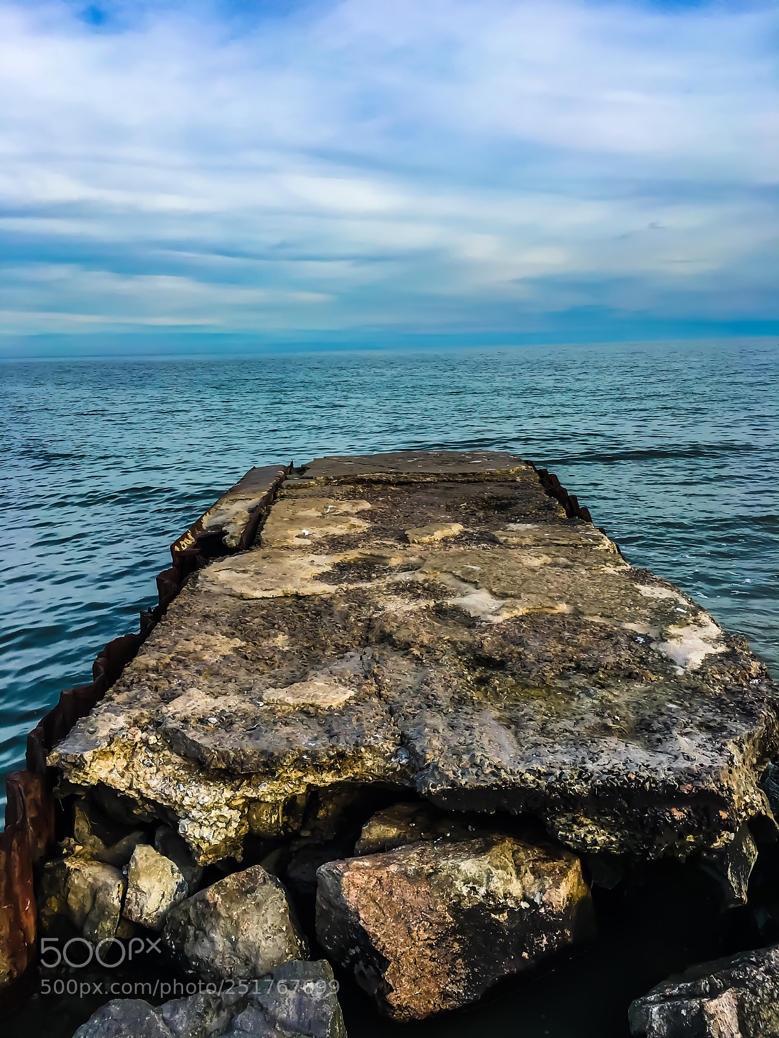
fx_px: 870
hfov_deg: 48.2
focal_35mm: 29
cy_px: 519
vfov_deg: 61.7
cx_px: 390
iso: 25
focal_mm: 4.15
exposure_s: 1/534
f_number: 2.2
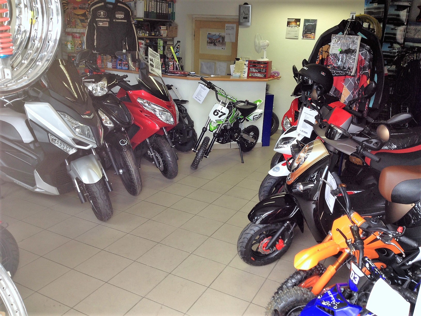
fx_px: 426
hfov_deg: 52.6
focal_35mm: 35
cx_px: 210
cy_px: 158
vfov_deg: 40.7
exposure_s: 1/40
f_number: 2.4
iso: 64
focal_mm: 4.28
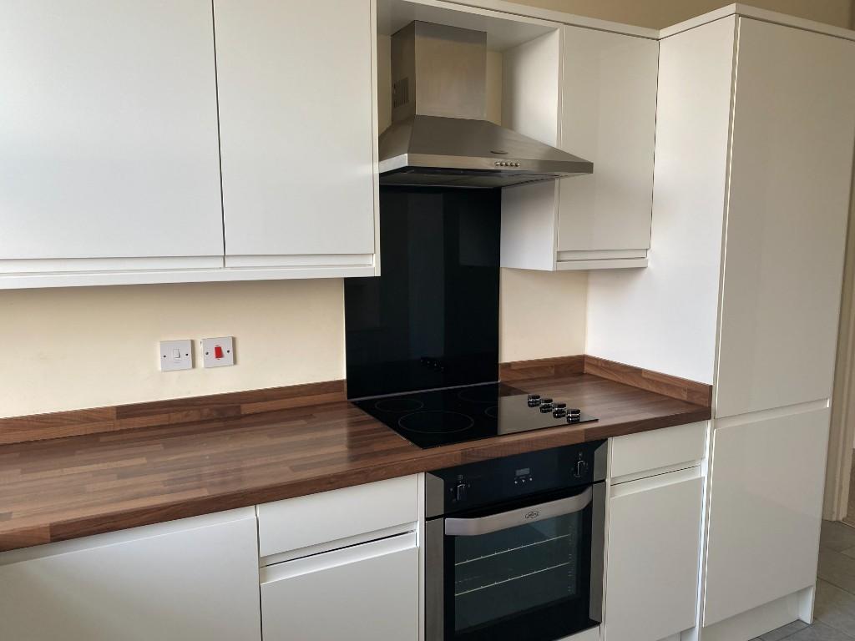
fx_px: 642
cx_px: 428
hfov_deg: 67.3
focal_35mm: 26
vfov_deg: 53.1
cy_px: 320
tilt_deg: -9.3
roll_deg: +0.0
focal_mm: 4.25
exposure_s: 1/121
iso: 100
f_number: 1.8
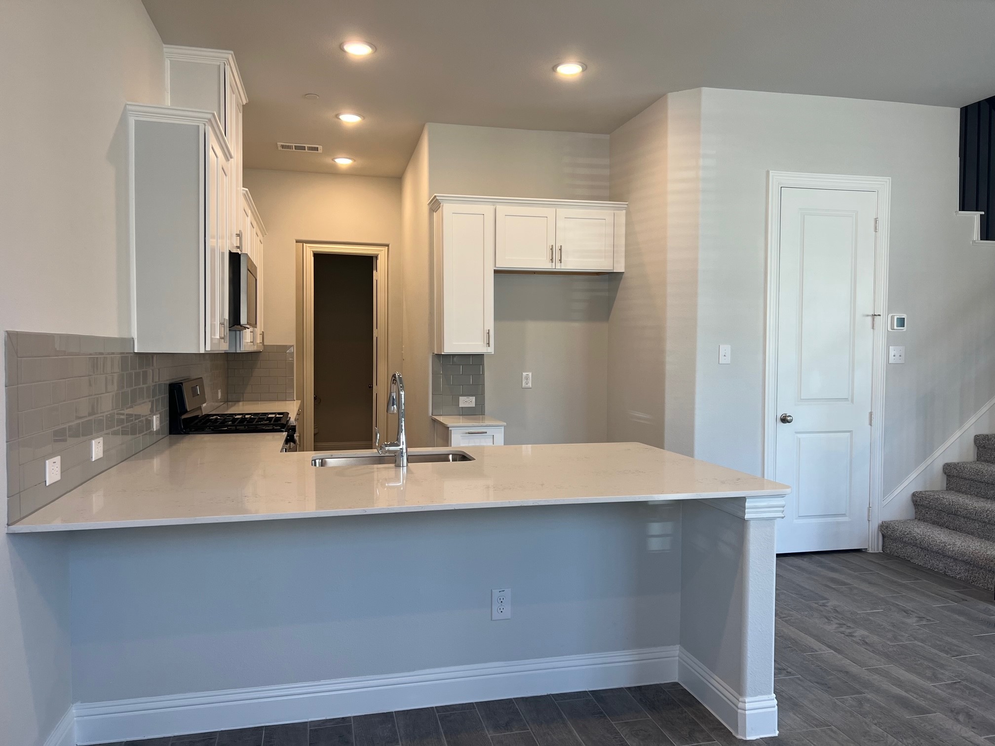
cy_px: 373
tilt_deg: -2.6
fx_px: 747
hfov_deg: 67.3
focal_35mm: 26
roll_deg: +0.1
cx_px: 498
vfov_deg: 53.1
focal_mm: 5.7
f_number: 1.5
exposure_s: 1/124
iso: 64
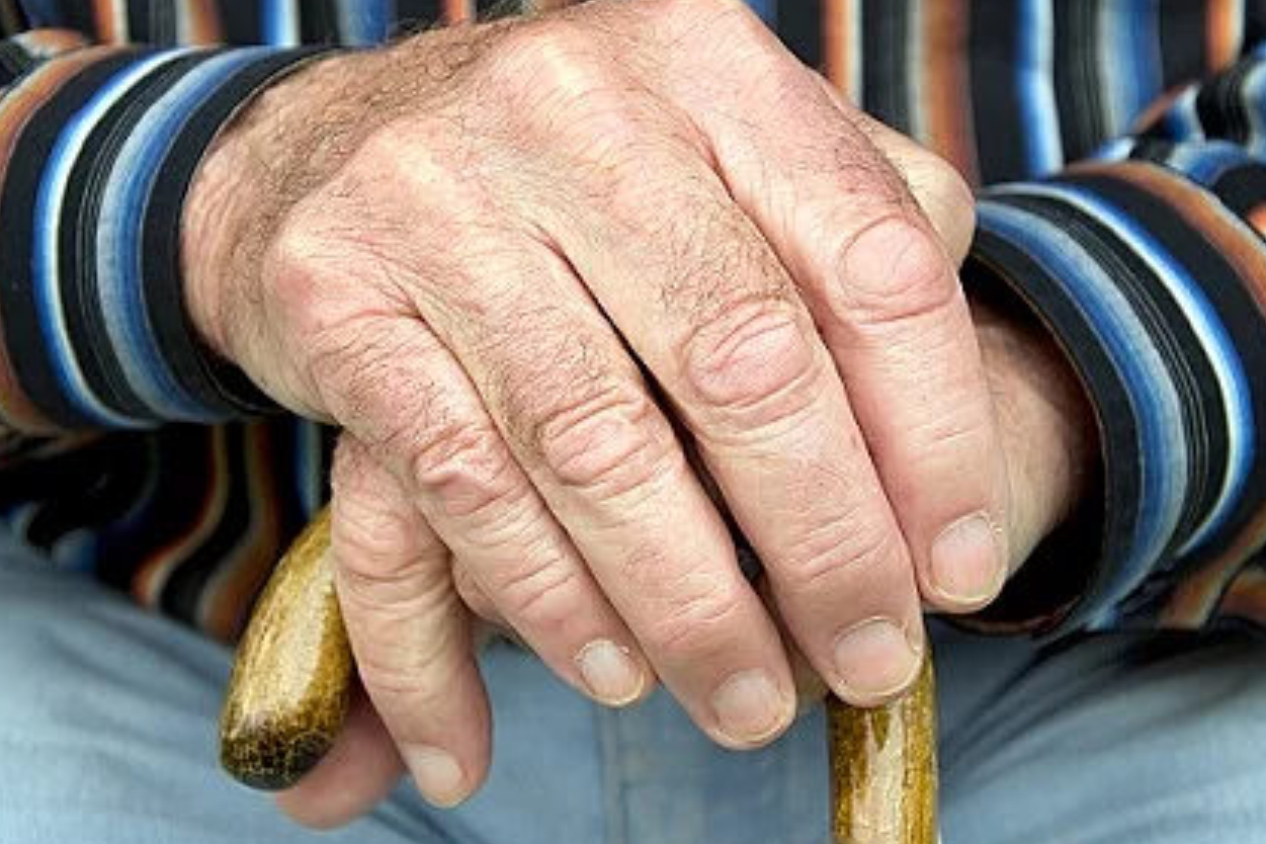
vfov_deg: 15.2
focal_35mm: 90
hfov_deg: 22.6
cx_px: 598
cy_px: 446
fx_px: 3165
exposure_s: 1/125
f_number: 5.6
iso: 100
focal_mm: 50
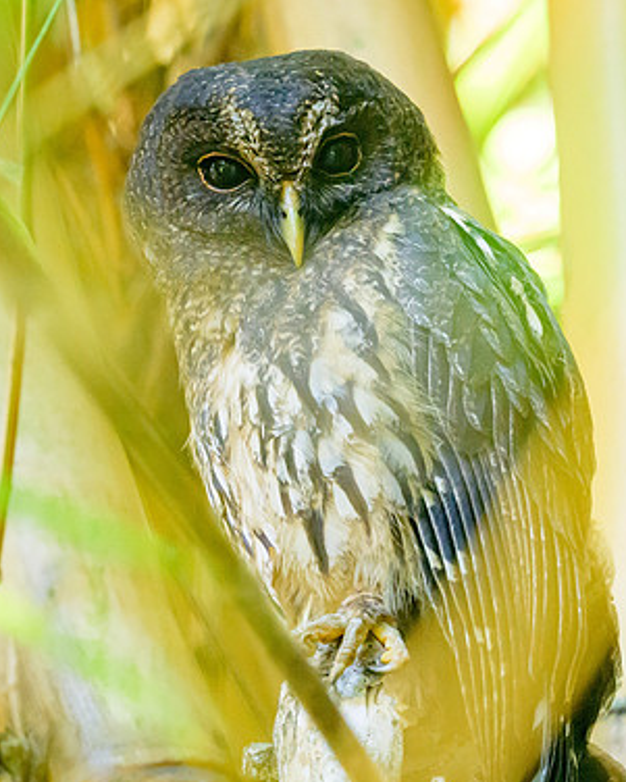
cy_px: 477
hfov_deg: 1.4
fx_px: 25303
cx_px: 101
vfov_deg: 1.8
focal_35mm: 1093
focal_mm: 500
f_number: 5.6
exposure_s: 1/100
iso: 8000
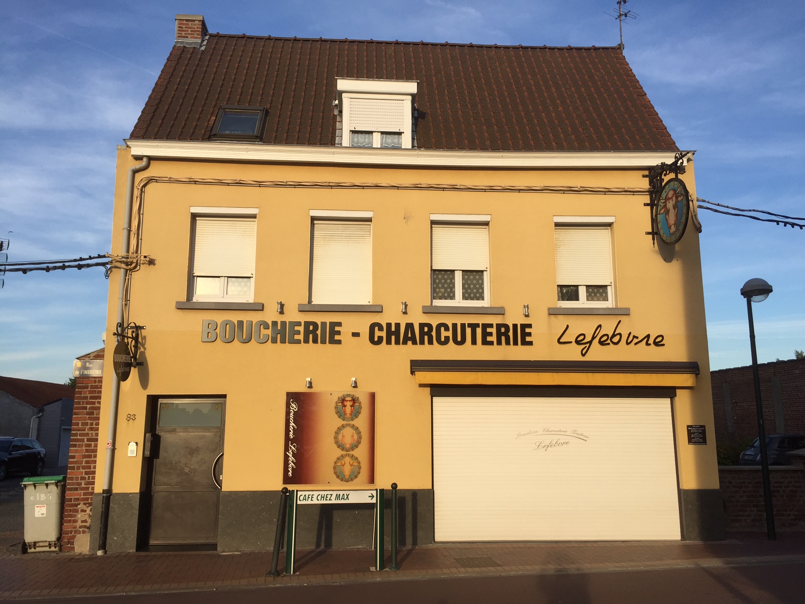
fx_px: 674
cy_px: 302
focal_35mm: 29
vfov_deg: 48.2
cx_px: 402
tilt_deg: +10.7
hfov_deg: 61.7
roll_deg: -1.2
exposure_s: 1/1236
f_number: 2.2
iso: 32
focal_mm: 4.15
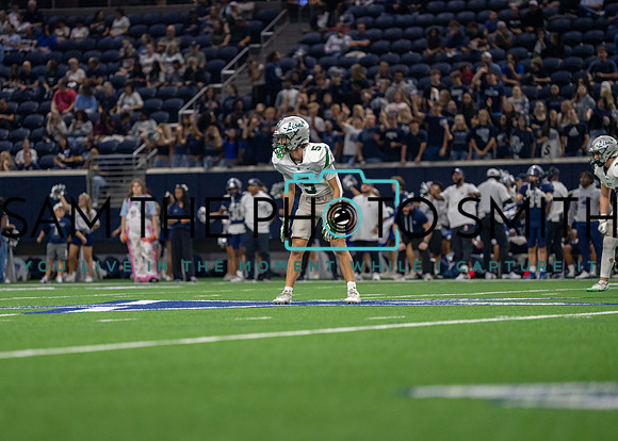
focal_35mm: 193
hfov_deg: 10.4
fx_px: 3394
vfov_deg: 7.4
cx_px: 266
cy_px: 229
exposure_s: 1/1000
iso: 2500
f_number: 2.8
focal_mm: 170
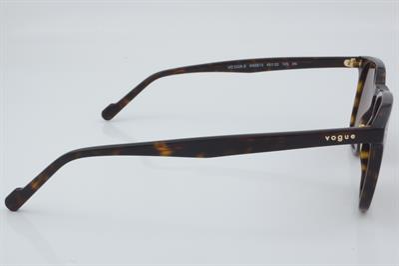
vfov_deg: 20.1
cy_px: 133
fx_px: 747
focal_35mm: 68
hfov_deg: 29.9
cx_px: 200
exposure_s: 1/3
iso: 100
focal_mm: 45
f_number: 32
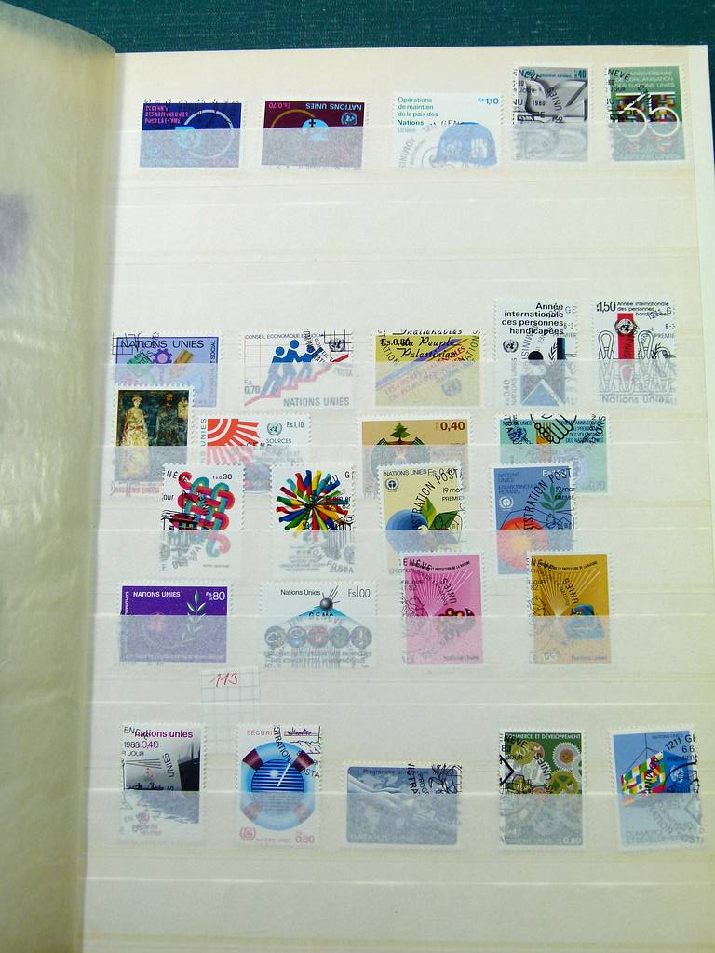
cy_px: 476
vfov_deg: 47.9
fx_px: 1074
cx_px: 358
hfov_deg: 36.8
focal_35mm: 39
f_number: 4
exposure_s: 1/160
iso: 100
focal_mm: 7.1
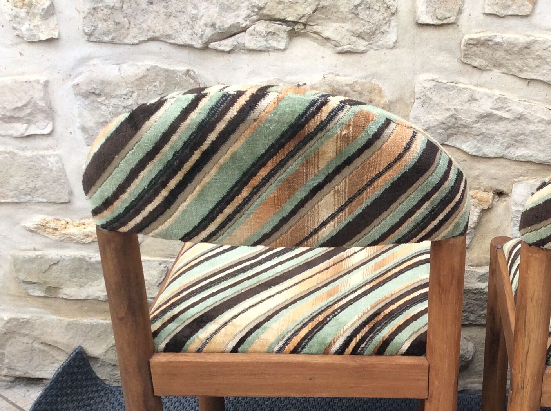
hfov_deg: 31.7
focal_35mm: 59
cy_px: 297
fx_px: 938
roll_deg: -3.0
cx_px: 461
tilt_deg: -27.0
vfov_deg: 24.5
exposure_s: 1/50
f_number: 2.4
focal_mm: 3.3
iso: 32
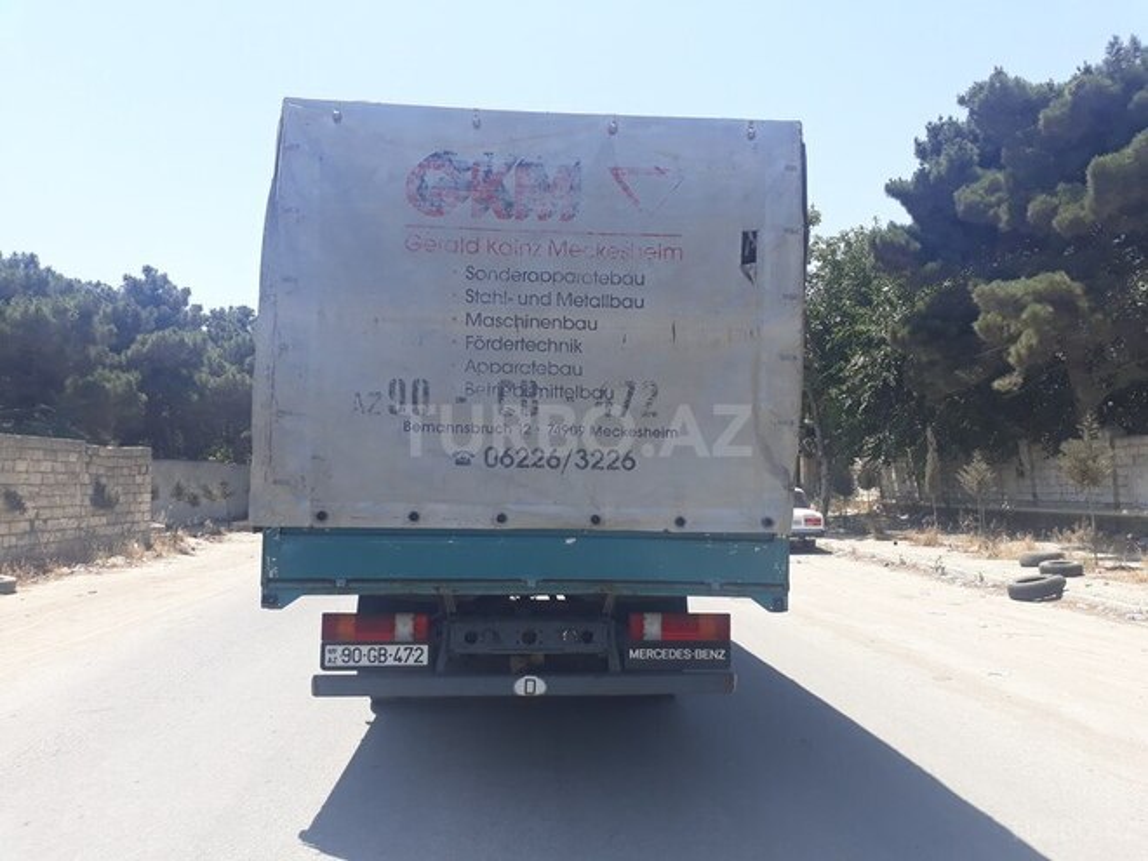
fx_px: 895
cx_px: 574
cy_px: 430
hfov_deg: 65.3
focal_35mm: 27
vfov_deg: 51.4
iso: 40
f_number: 1.9
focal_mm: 3.6
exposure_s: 1/797
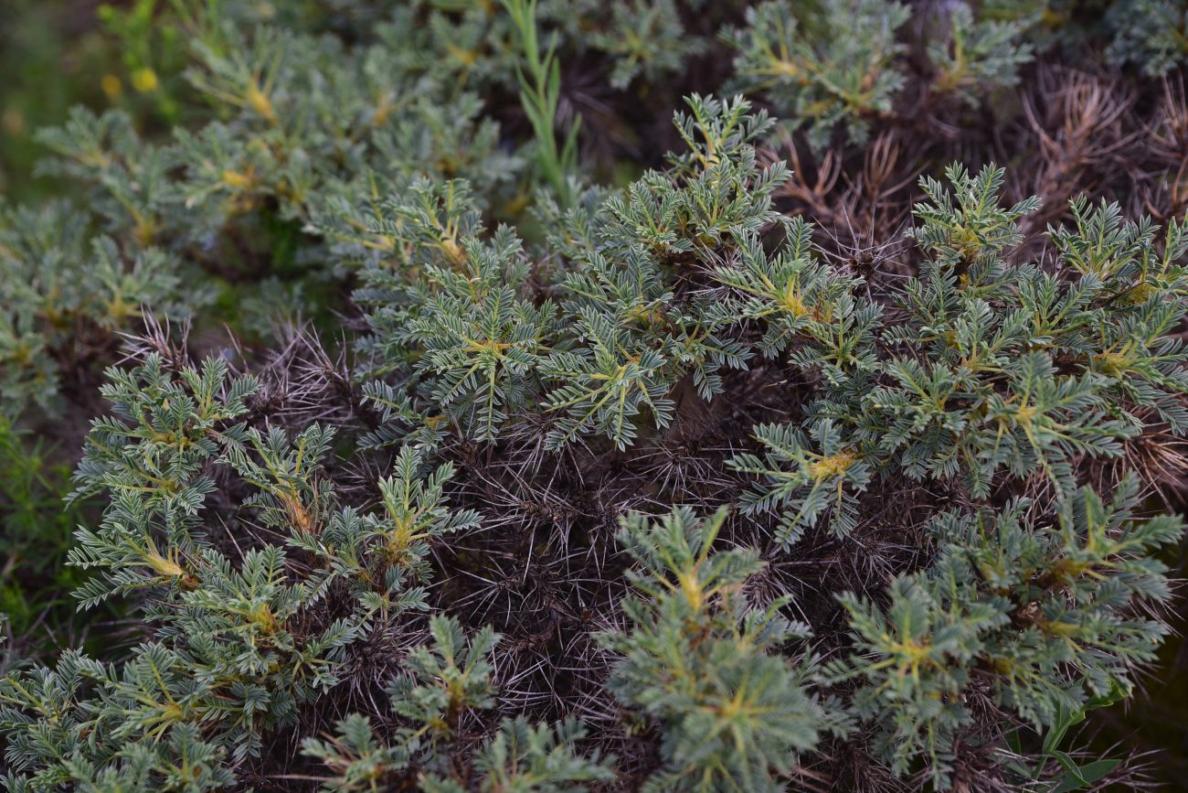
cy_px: 396
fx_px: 2376
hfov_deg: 28.1
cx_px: 594
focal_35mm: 72
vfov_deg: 18.9
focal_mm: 72
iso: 200
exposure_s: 1/125
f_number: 7.1
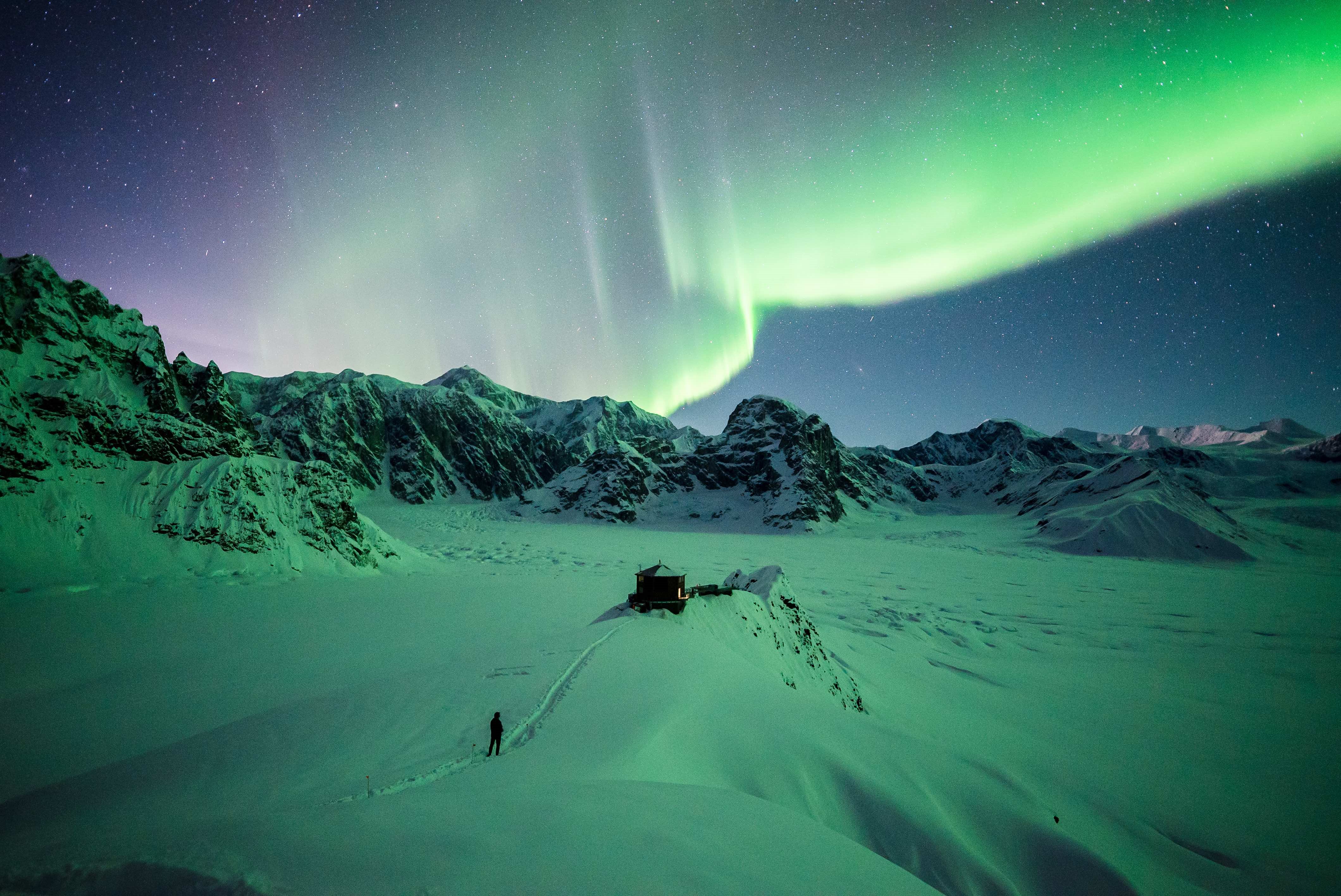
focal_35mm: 14
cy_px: 448
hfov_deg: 104.2
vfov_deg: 81.3
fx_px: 522
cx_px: 670
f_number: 1.8
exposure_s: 2.5
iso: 4000
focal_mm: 14
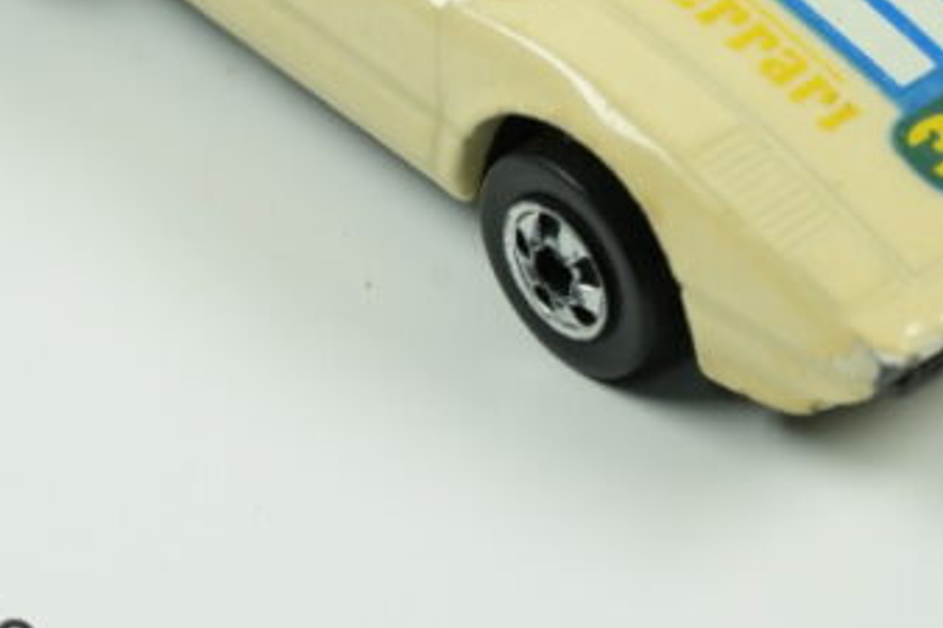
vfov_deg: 5.0
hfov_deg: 7.5
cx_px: 449
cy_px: -151
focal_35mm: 273
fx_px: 7147
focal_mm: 90
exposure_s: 1/25
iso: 400
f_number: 8
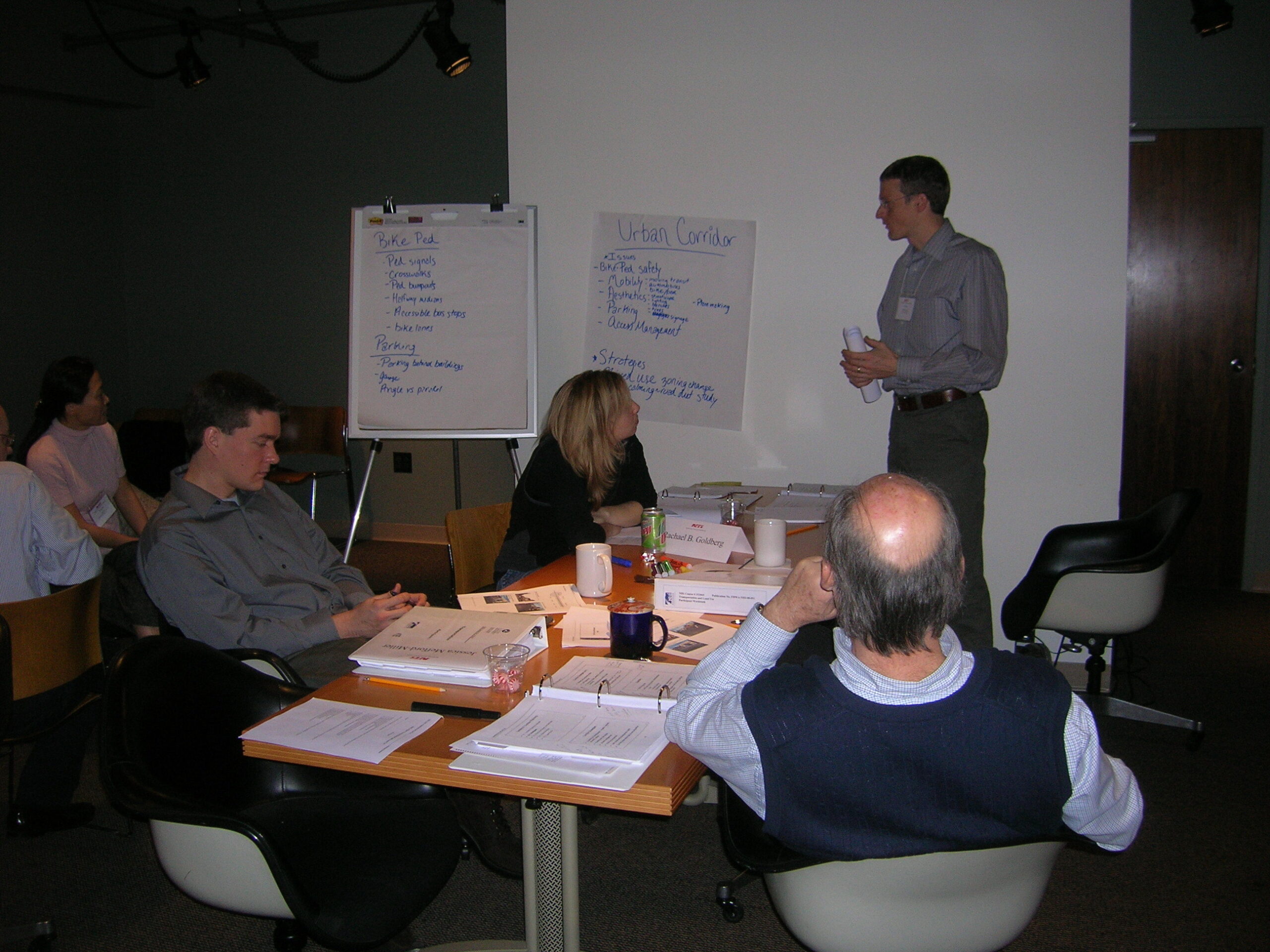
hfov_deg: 54.0
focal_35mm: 34
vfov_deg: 41.8
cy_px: 476
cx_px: 635
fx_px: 1247
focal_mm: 5.7
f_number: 2.9
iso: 73
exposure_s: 1/60.1
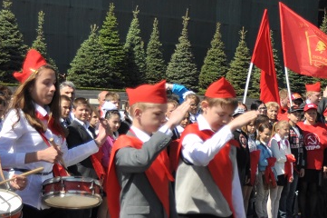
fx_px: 1842
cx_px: 301
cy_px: 138
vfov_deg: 6.8
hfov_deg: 10.1
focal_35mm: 203
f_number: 4.2
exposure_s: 1/1000
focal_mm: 38
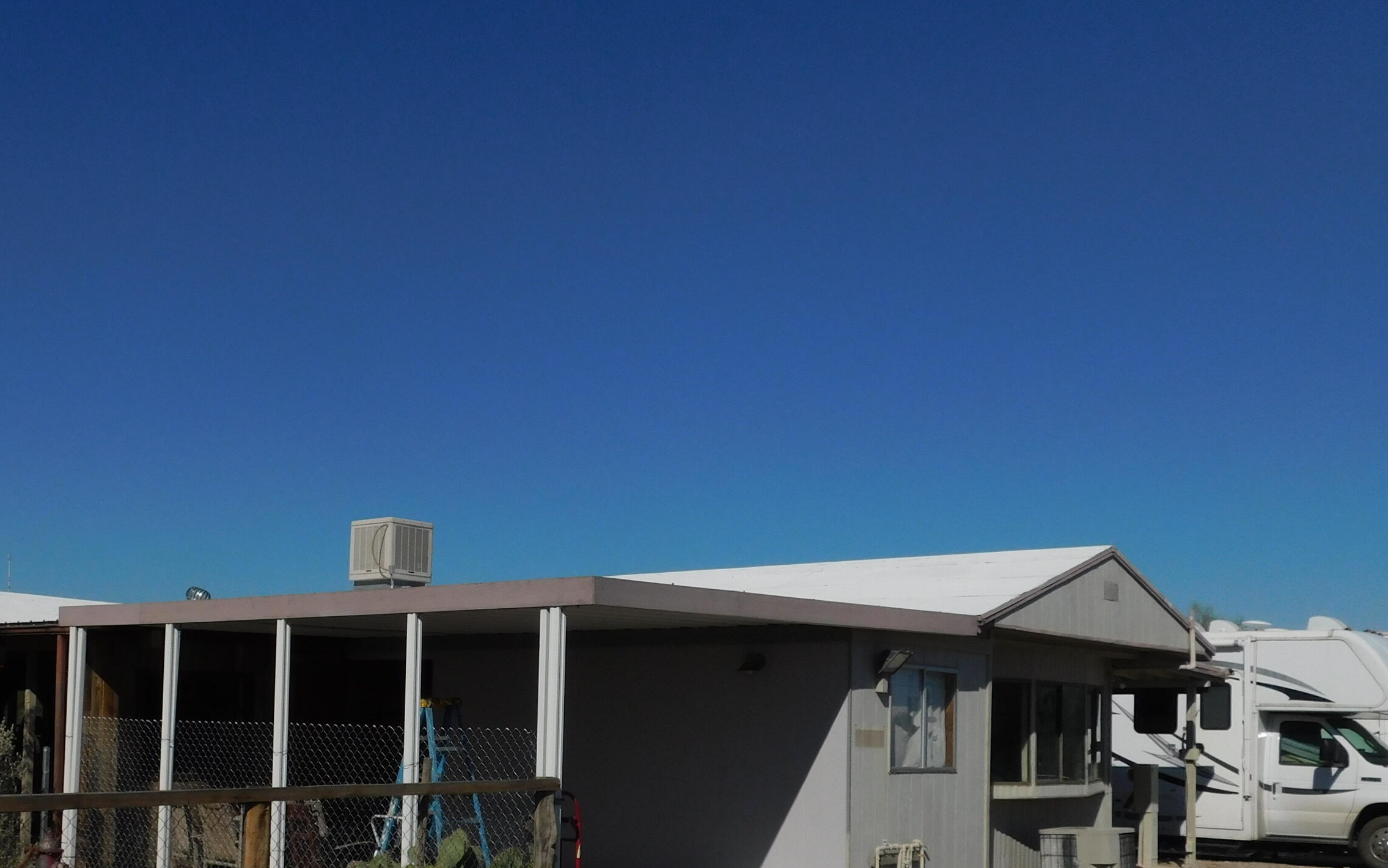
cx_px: 476
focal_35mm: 42
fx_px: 1589
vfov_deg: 29.9
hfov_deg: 46.5
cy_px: 682
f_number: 6.4
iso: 125
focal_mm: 5.3
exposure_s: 1/1500
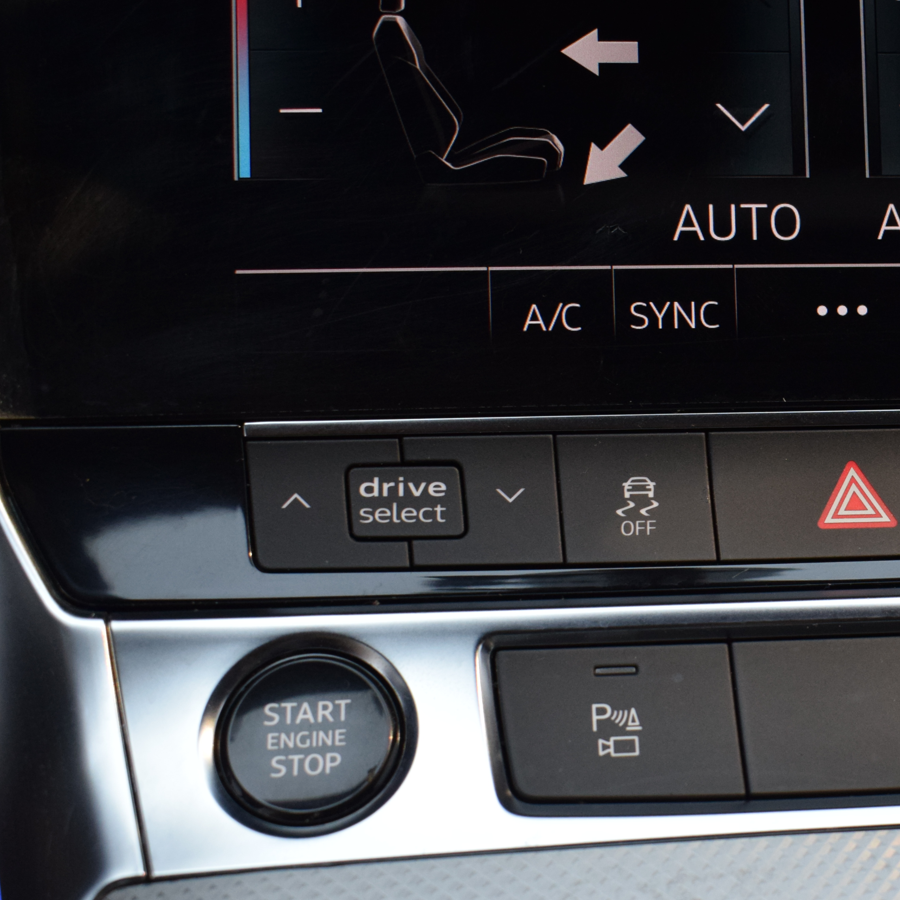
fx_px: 1848
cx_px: 838
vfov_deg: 27.3
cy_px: 551
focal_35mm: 63
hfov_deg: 26.3
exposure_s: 1/100
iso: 1000
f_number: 5.6
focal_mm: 25
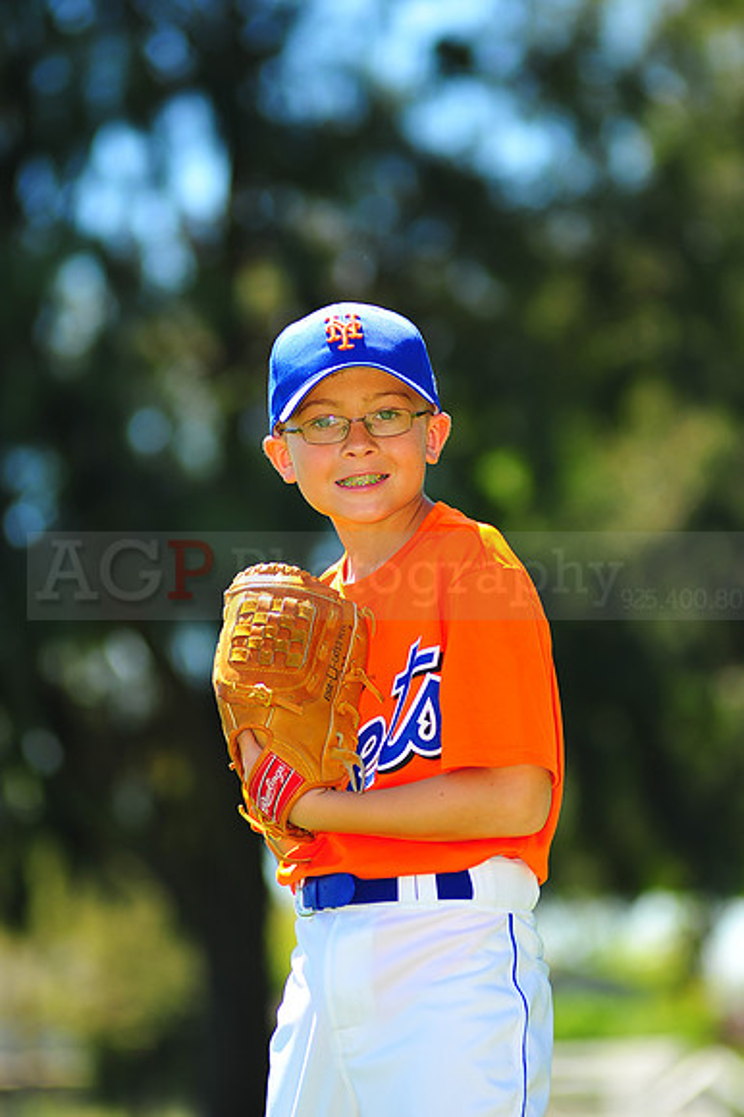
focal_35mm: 180
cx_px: 372
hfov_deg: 7.6
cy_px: 558
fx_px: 5586
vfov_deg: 11.4
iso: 200
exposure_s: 1/640
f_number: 4
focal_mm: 180
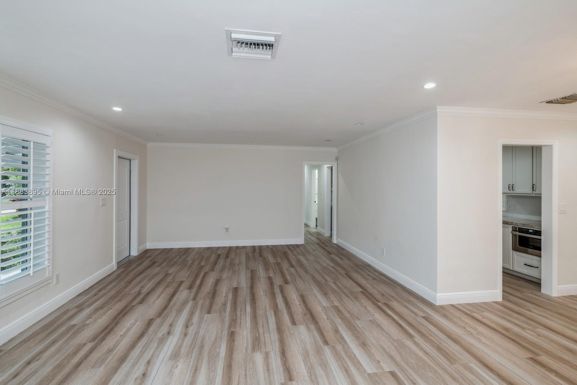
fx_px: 256
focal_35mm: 16
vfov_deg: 73.8
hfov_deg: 96.7
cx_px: 288
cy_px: 192
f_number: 9
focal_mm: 16
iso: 200
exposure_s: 1/4
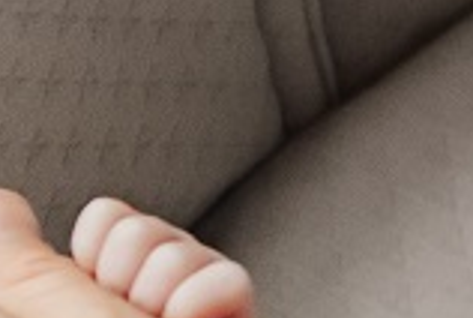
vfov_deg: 3.8
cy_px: 510
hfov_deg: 5.5
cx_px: 1033
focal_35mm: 366
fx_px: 4818
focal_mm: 58
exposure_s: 1/400
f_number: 3.2
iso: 2000
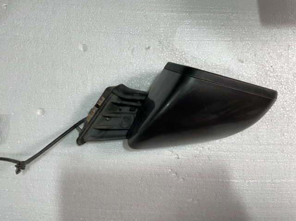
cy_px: 110
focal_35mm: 29
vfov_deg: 48.2
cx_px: 148
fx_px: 248
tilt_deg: -87.0
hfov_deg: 61.7
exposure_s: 1/100
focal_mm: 3
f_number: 1.8
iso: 20
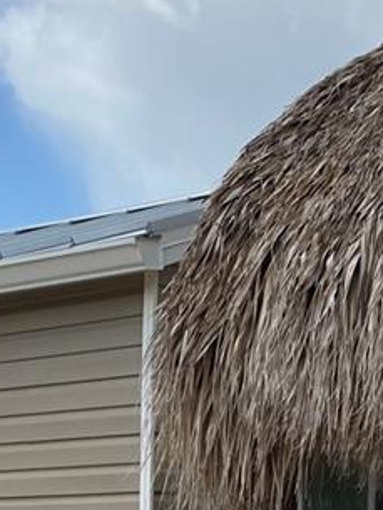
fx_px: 1622
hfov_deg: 13.4
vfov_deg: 16.7
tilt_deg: -3.9
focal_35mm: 110
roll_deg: -0.1
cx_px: 65
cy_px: 694
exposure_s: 1/1333
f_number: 1.8
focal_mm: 3.99
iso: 20
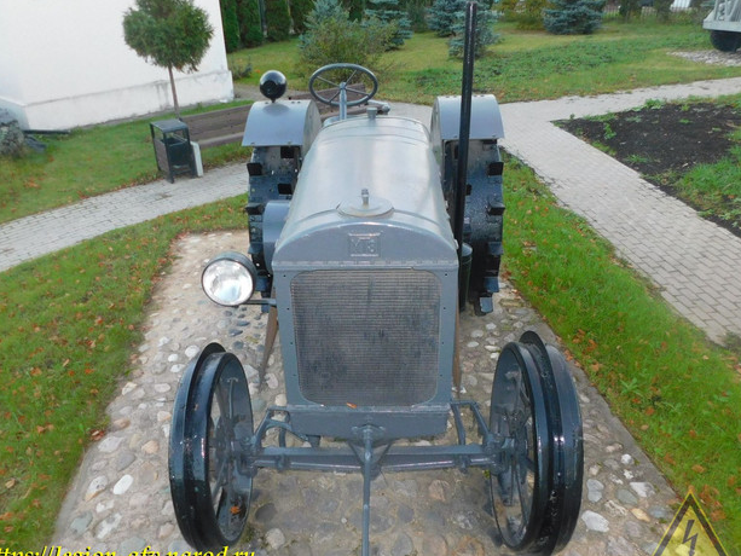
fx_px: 514
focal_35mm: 24
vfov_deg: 56.8
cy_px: 286
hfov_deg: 71.6
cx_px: 357
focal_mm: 4
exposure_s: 1/30
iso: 220
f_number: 3
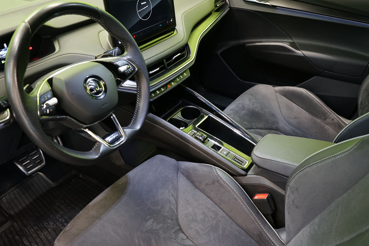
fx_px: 328
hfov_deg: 58.7
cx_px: 180
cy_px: 124
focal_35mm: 32
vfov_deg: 41.1
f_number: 5
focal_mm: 31
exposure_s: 1/20
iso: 2000
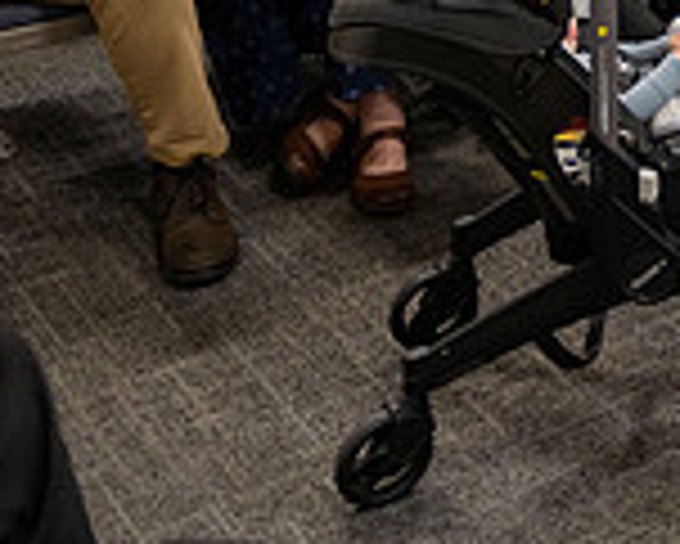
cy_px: -317
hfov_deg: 19.4
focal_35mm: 88
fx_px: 1772
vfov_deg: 15.8
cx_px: 975
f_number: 2.8
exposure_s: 1/250
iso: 1250
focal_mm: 24
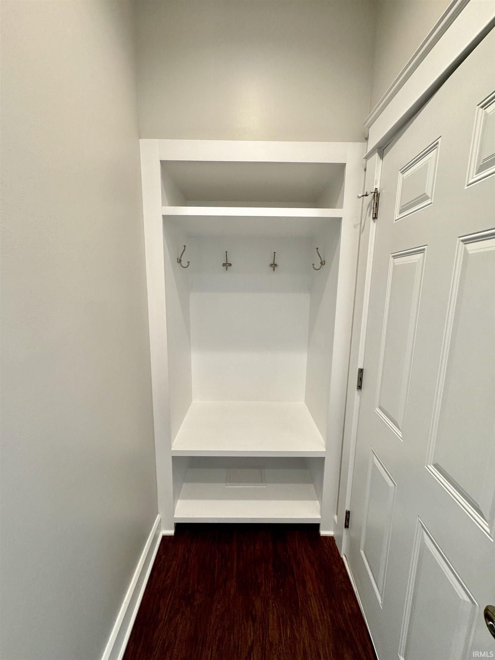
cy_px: 330
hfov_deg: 85.7
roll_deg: -0.4
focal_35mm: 14
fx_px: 267
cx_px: 248
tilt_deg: -9.0
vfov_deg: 102.1
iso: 250
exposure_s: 1/120
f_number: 2.2
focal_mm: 2.22
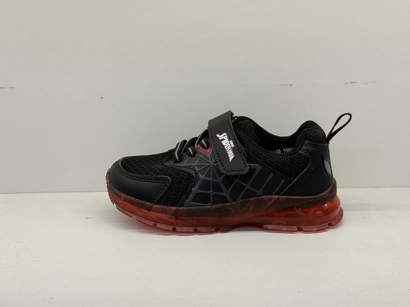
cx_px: 205
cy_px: 154
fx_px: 569
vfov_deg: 30.3
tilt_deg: -13.3
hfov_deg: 39.7
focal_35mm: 48
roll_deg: +0.7
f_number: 1.78
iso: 64
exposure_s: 1/239
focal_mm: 6.76
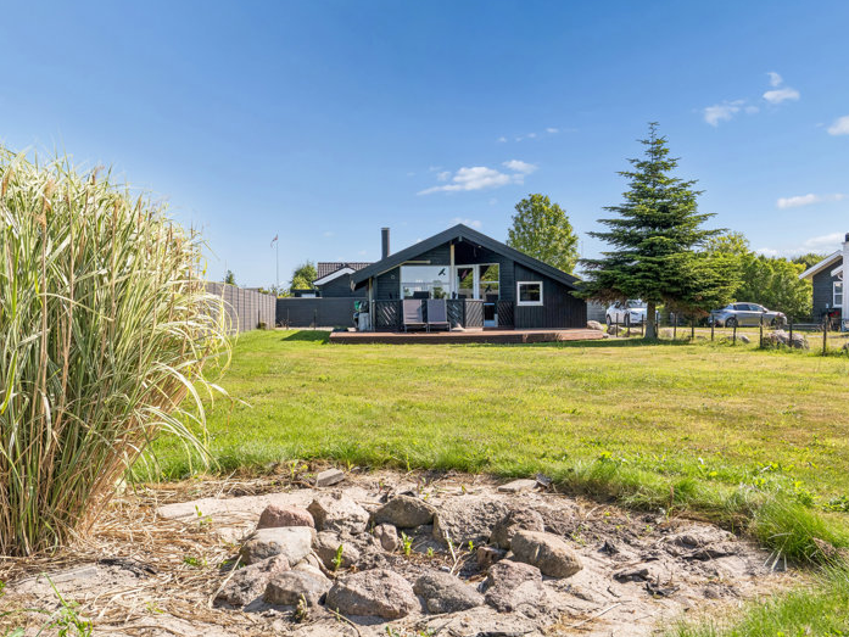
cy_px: 321
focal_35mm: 32
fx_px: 792
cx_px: 426
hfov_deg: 56.4
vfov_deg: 43.8
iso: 400
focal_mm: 19.5
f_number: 8
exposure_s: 1/800
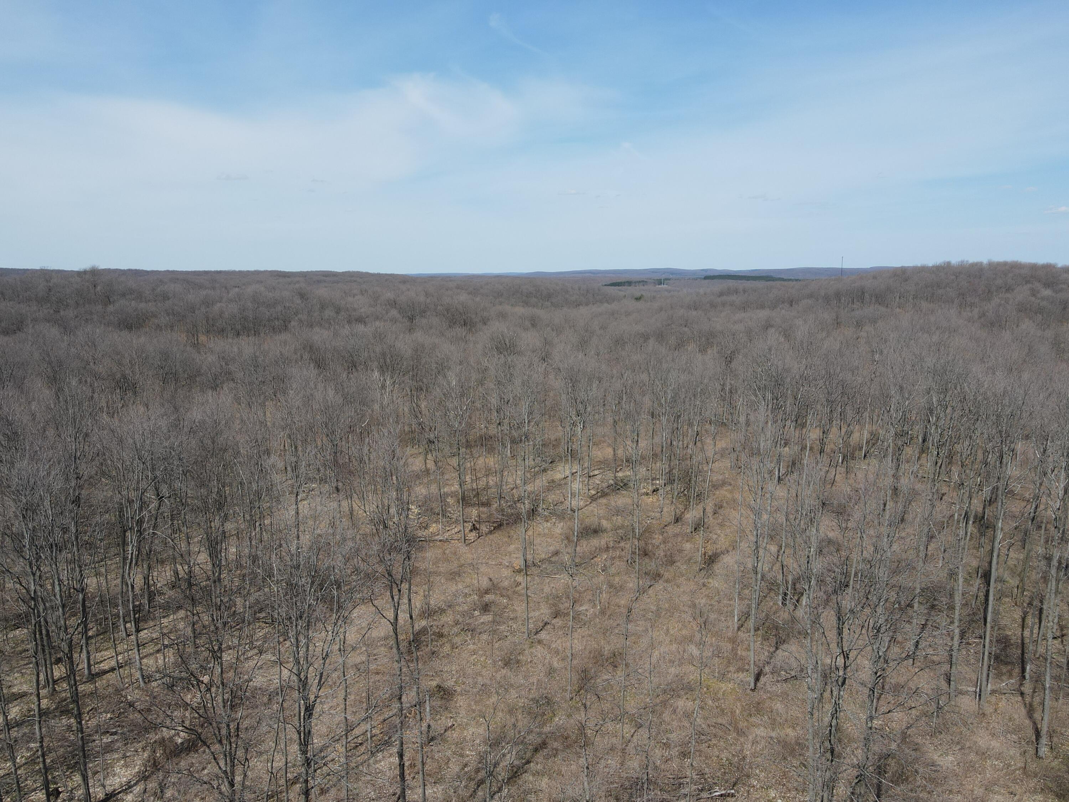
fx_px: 741
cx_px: 534
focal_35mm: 24
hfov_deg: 71.6
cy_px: 401
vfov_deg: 56.8
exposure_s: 1/725
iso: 100
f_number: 2.8
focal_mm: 4.5
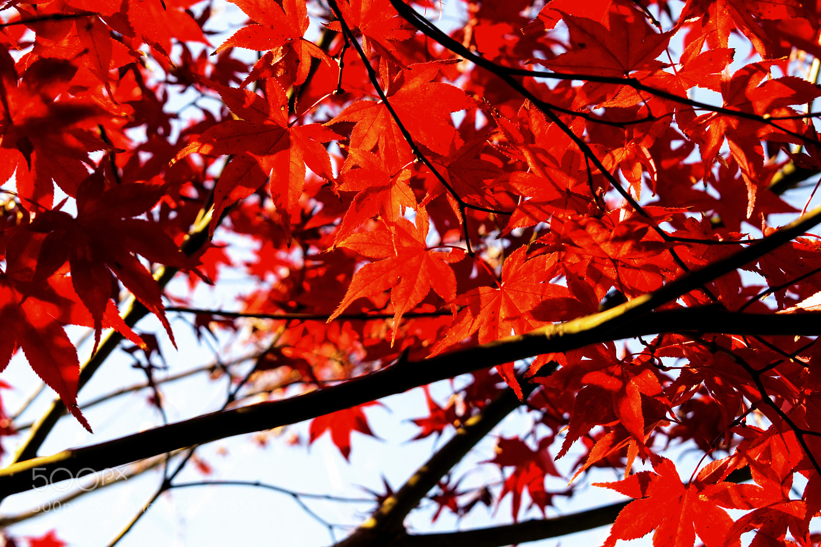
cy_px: 274
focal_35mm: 82
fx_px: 1881
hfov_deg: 24.6
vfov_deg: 16.5
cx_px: 410
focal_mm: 55
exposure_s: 1/250
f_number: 8
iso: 200
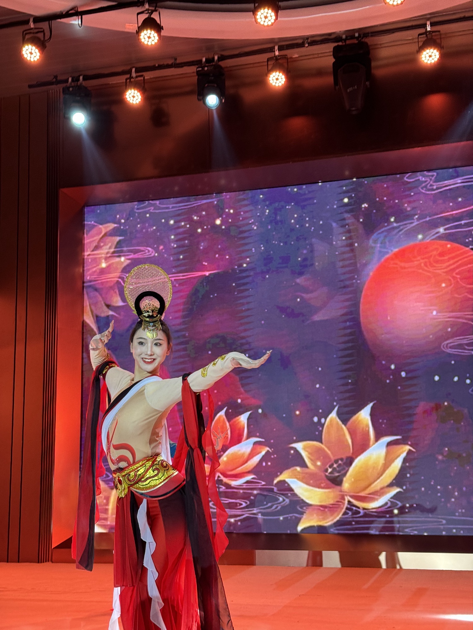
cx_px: 236
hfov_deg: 30.3
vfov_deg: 39.7
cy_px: 315
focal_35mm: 48
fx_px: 875
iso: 80
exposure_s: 1/60
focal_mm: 6.86
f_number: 1.78
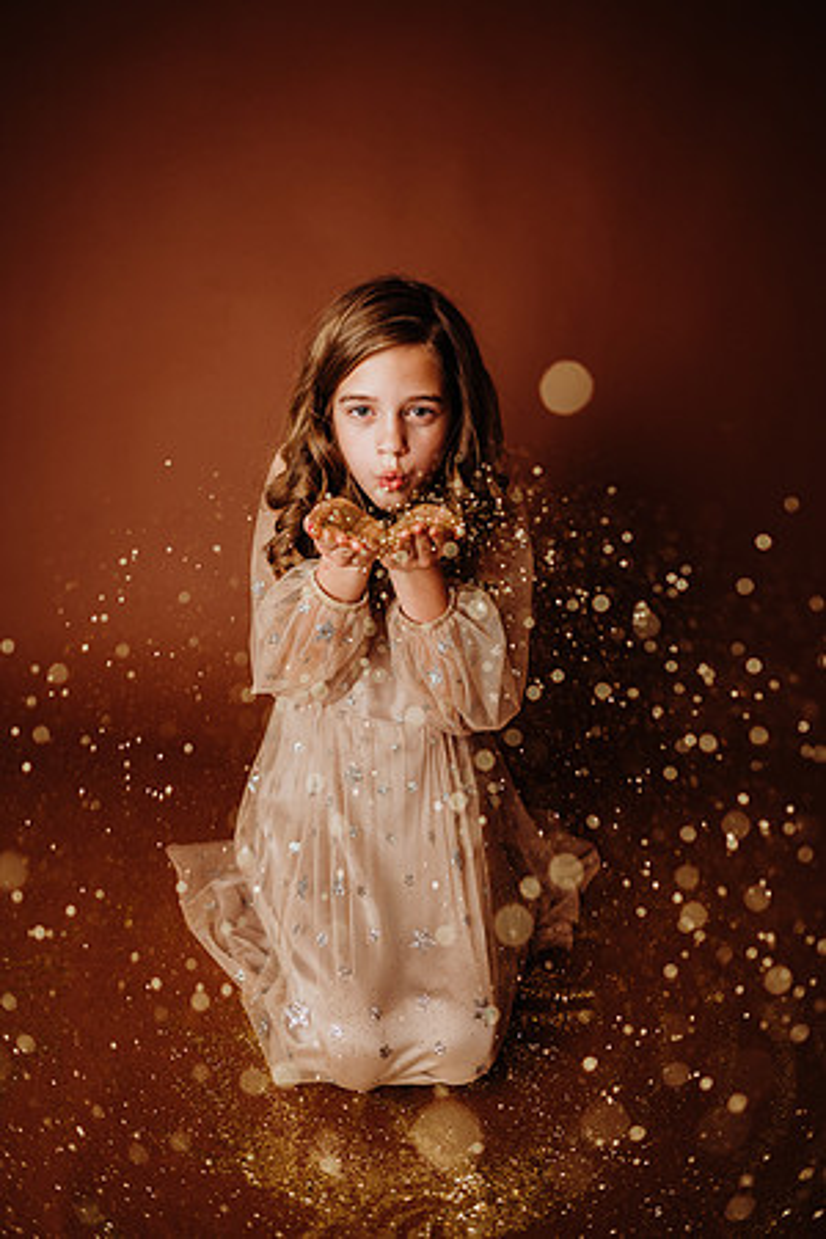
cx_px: 413
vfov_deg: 73.7
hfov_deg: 53.1
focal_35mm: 24
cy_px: 620
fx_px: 826
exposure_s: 1/160
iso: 100
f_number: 2.5
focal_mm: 24
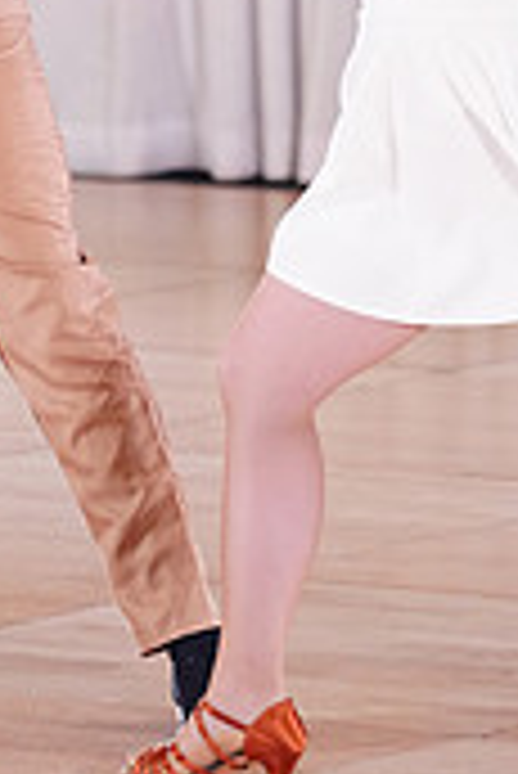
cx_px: 164
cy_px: -274
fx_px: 11932
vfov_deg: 3.7
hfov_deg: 2.5
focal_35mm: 554
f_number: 2.8
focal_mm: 164
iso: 2500
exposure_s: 1/500
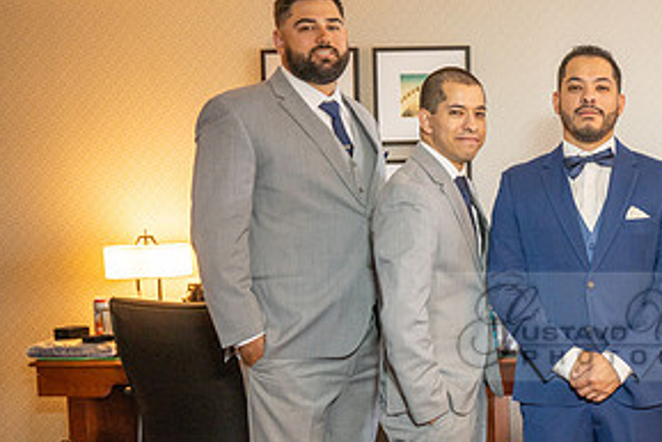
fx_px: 993
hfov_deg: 34.1
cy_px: 326
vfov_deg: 24.8
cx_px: 637
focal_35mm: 54
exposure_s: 1/80
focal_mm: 26.9
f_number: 2.8
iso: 800
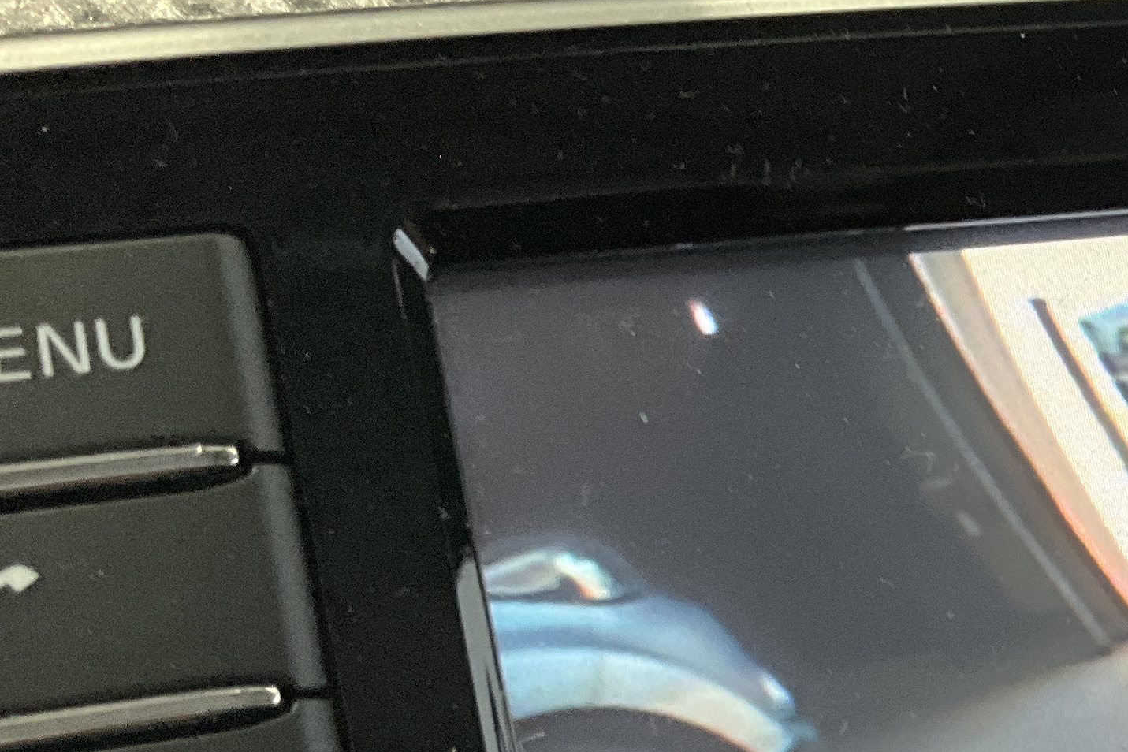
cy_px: 717
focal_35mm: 85
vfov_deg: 15.8
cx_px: 1463
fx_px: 2663
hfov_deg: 21.6
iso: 64
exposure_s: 1/67
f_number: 1.8
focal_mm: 3
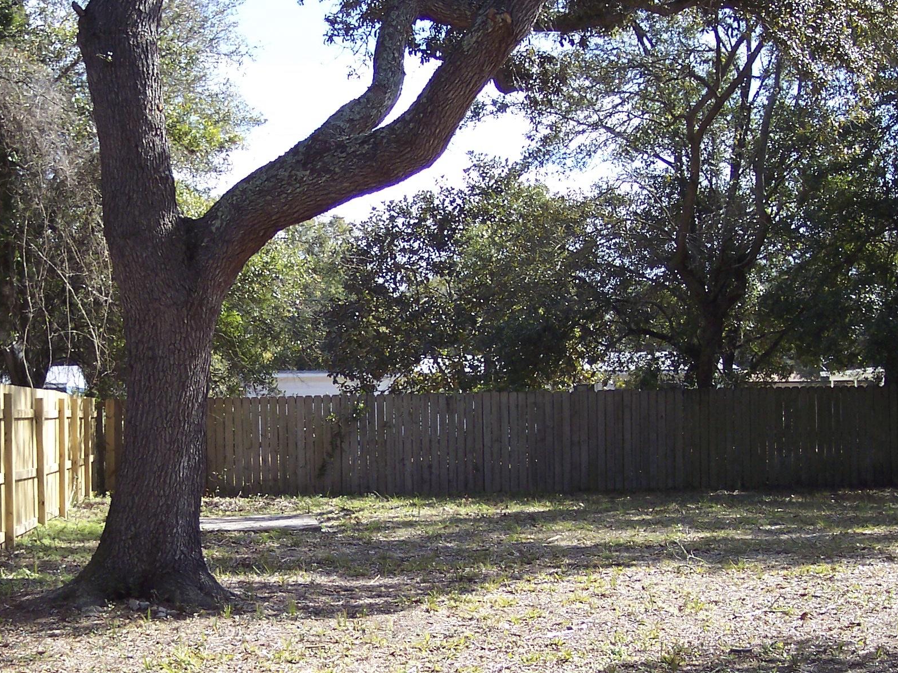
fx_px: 1608
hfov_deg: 31.2
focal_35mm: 62
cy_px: 394
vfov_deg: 23.6
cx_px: 417
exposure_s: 1/700
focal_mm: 8
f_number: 2.8
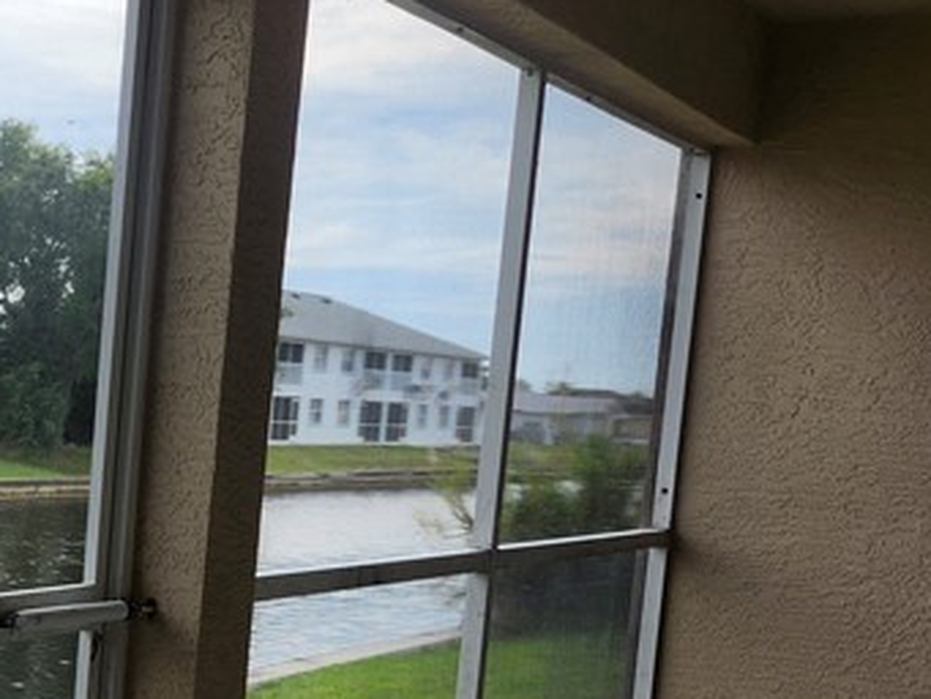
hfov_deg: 24.5
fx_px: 1856
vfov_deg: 20.8
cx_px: -287
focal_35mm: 69
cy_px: 642
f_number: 1.8
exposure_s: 1/767
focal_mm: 5.54
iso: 25
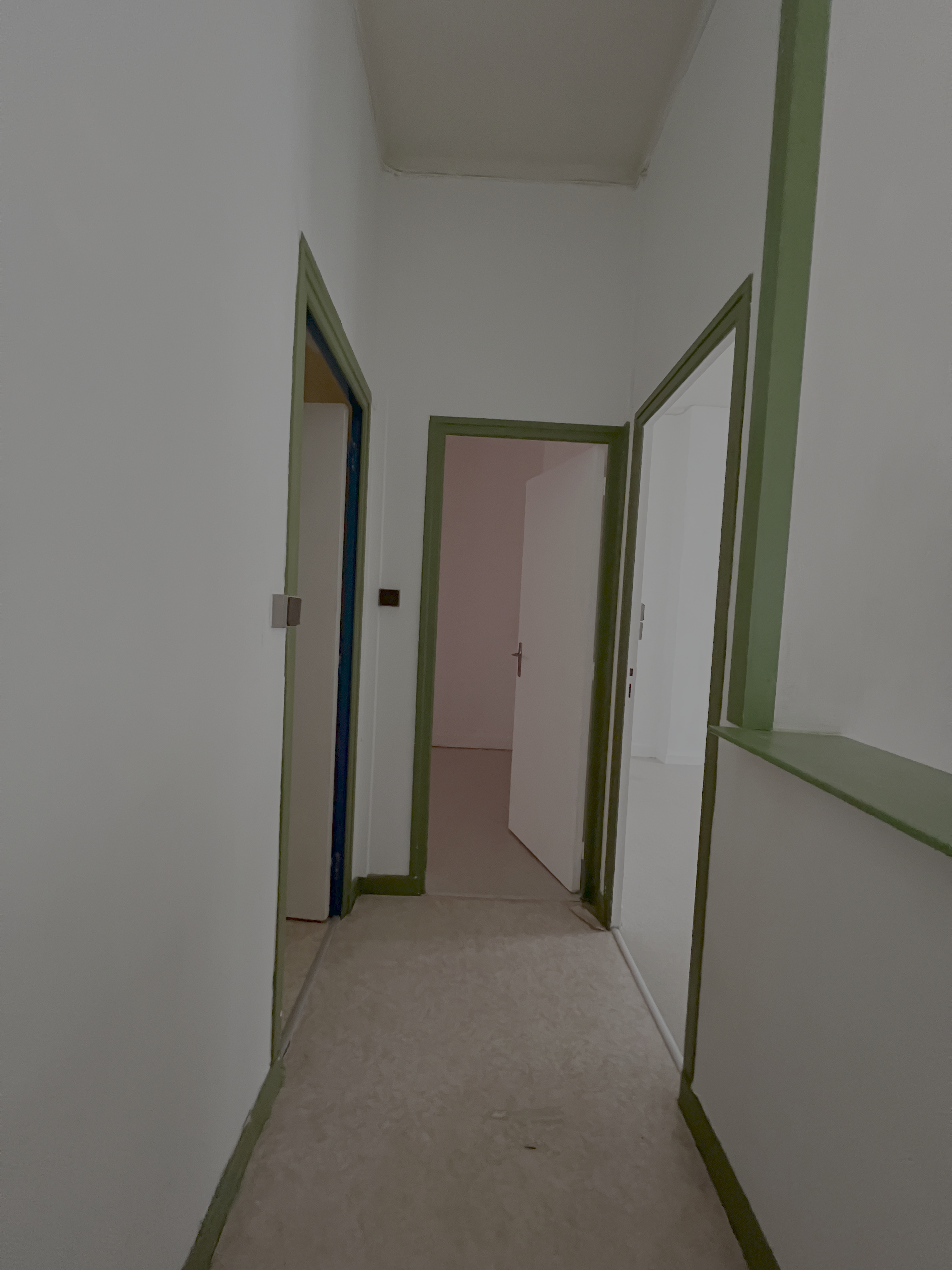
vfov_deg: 106.2
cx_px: 476
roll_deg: -3.5
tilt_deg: -1.6
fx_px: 477
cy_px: 635
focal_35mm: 13
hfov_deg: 89.9
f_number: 1.8
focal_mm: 1.57
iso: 1000
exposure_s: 1/56
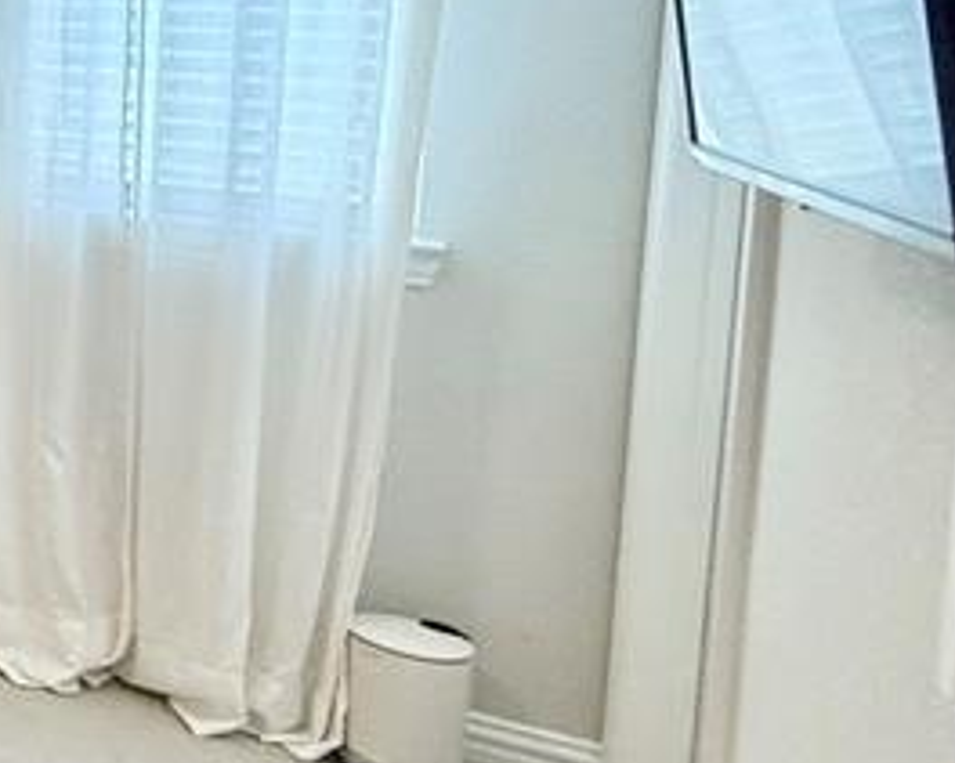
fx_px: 1497
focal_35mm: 53
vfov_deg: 27.5
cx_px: -781
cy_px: 69
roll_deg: -1.5
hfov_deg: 21.7
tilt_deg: -4.1
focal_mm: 2.22
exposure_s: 1/120
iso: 320
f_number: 2.2
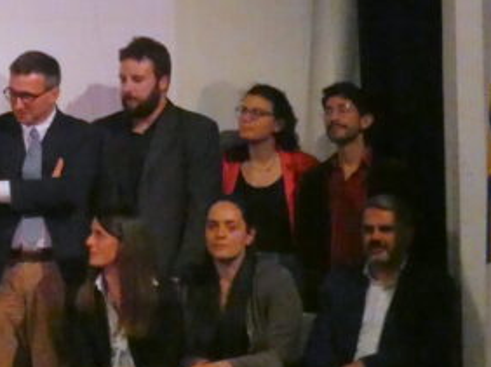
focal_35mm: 287
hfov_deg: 6.8
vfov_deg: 5.2
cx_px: -282
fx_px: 4067
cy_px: 28
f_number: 4.5
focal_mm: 14.1
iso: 1250
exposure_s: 1/80
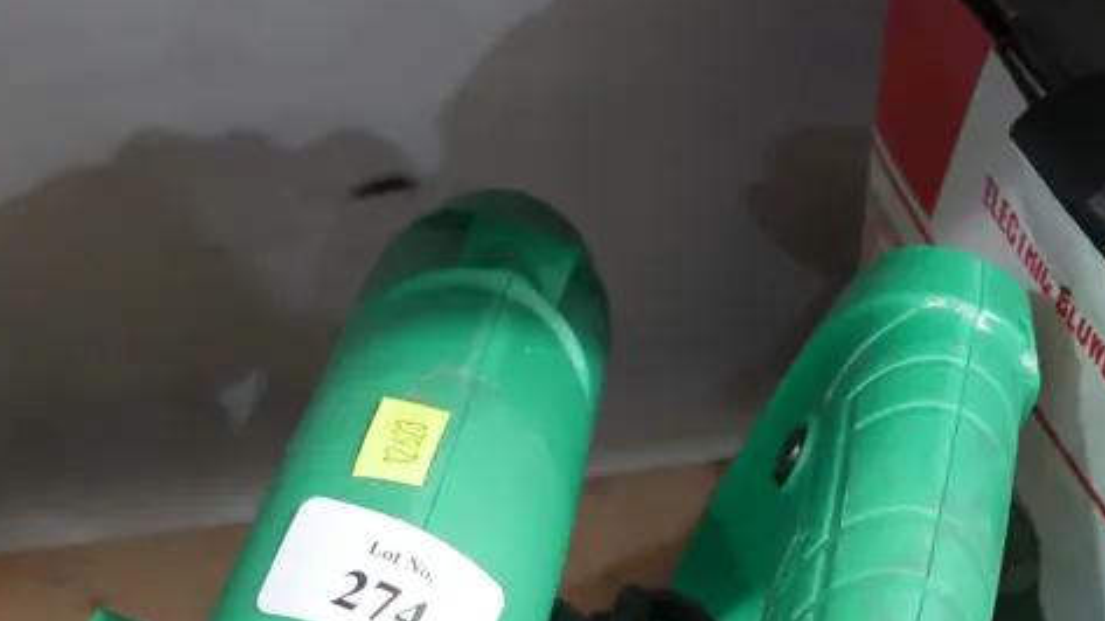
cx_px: 832
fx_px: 2490
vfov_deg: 13.9
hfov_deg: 24.7
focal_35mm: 85
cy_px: 664
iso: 1250
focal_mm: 18
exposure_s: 1/60
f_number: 4
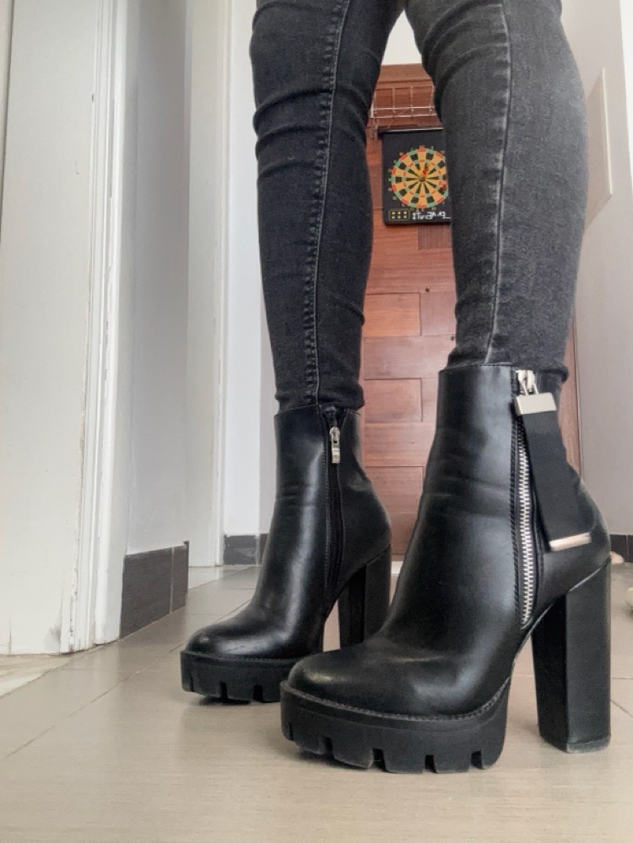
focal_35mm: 30
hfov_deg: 46.8
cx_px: 316
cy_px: 422
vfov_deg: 60.0
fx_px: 731
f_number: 1.9
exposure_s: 1/60
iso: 200
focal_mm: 2.69
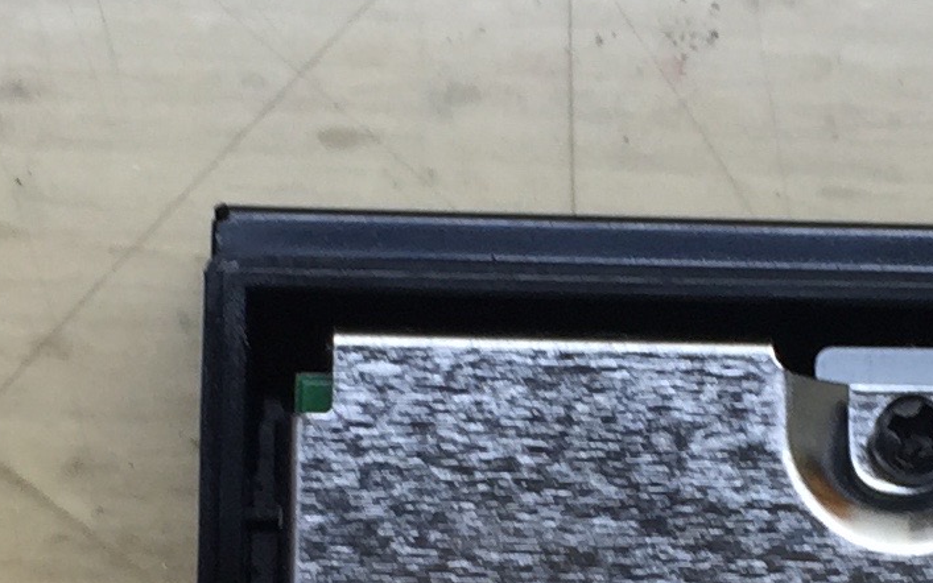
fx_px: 3611
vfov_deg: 9.2
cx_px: 643
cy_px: 576
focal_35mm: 142
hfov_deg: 14.7
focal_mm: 4.15
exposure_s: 1/60
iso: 40
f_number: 2.2
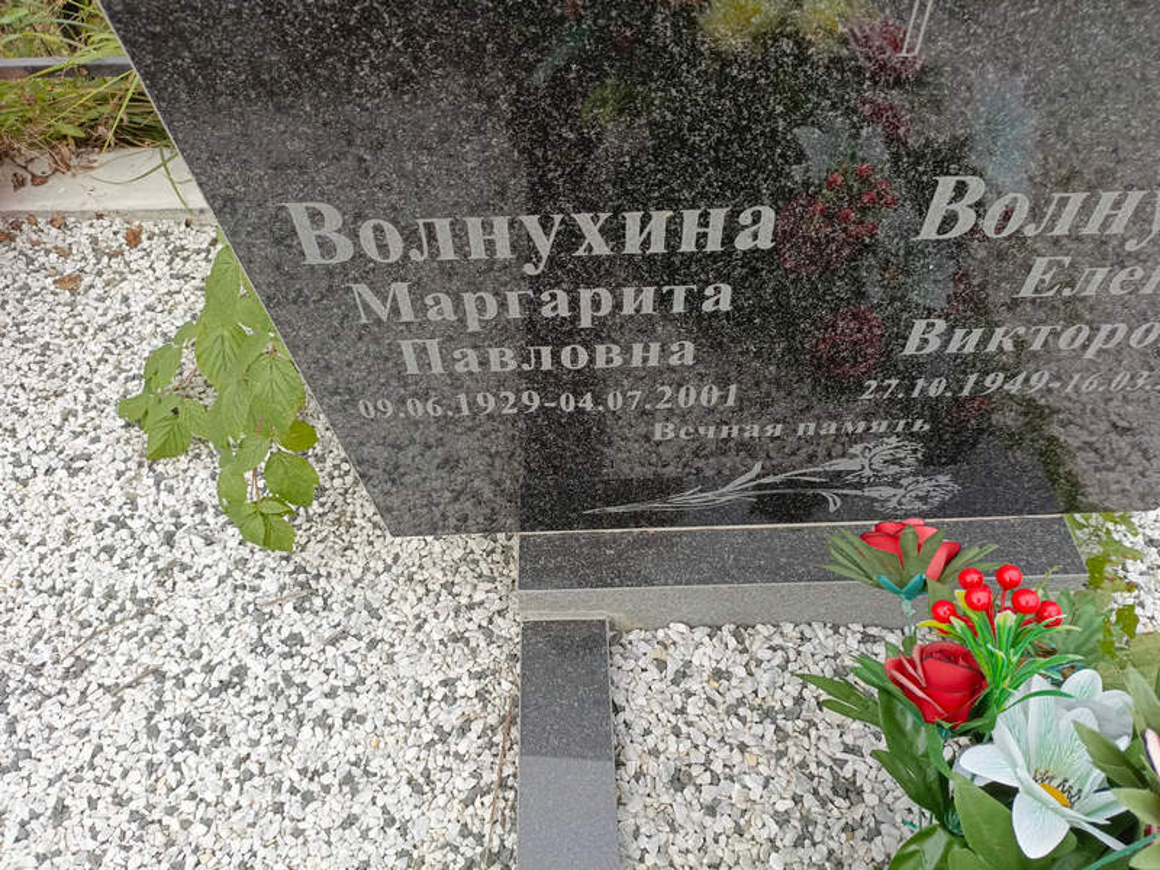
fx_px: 838
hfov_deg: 69.4
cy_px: 435
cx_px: 580
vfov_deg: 54.9
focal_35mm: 25
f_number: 1.69
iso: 121
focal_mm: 4.76
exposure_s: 1/100
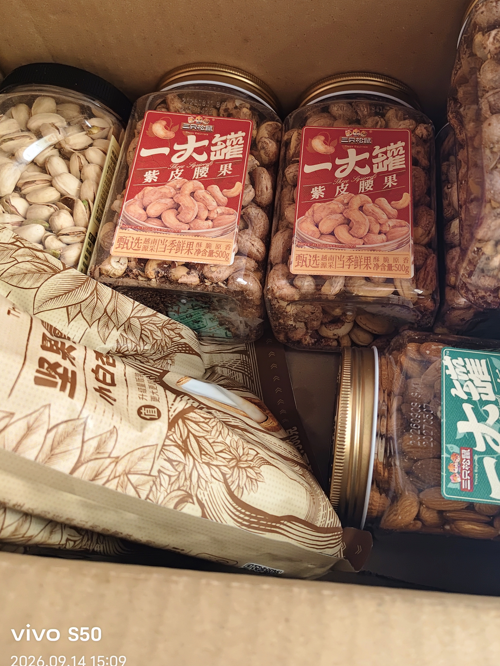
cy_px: 256
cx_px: 319
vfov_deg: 59.3
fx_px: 578
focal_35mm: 30
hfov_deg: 46.3
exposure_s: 1/33.3
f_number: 1.88
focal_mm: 5.56
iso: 1335
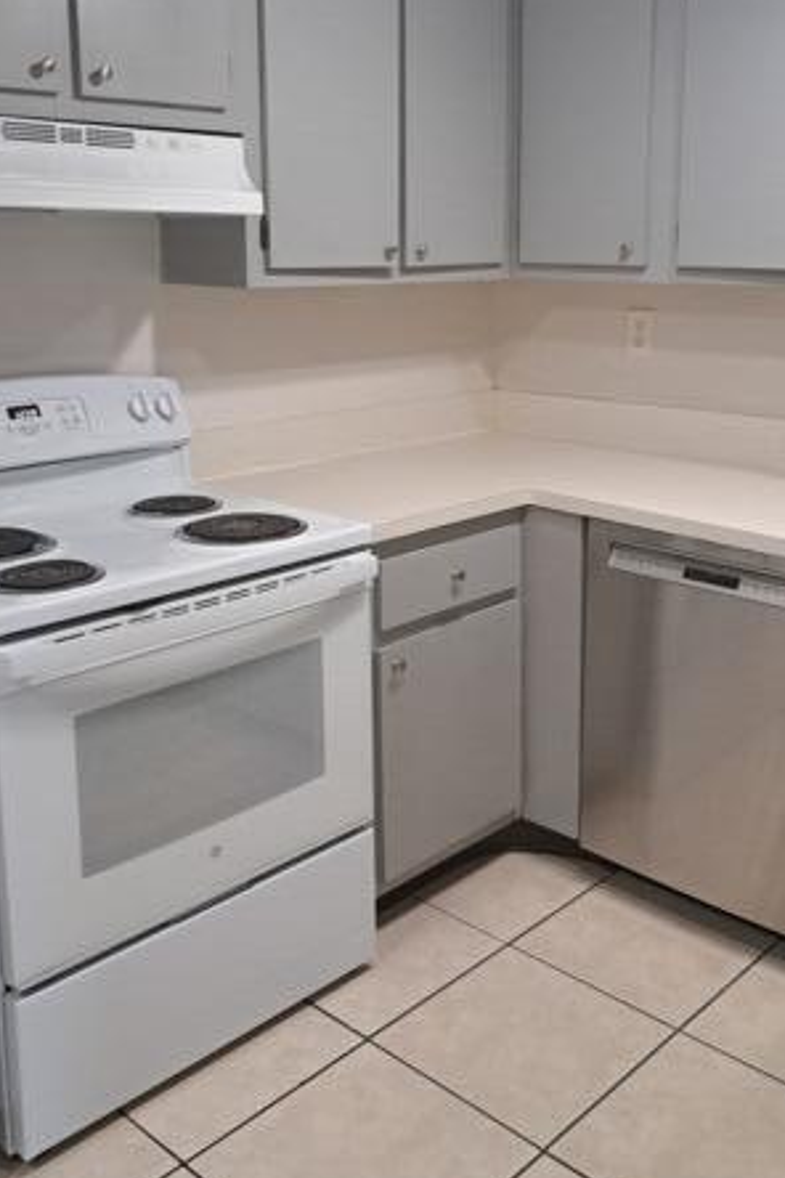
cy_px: 454
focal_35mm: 36
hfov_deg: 36.8
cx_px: 446
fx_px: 1177
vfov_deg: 52.7
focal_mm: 5.23
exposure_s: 1/60
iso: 250
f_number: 1.8
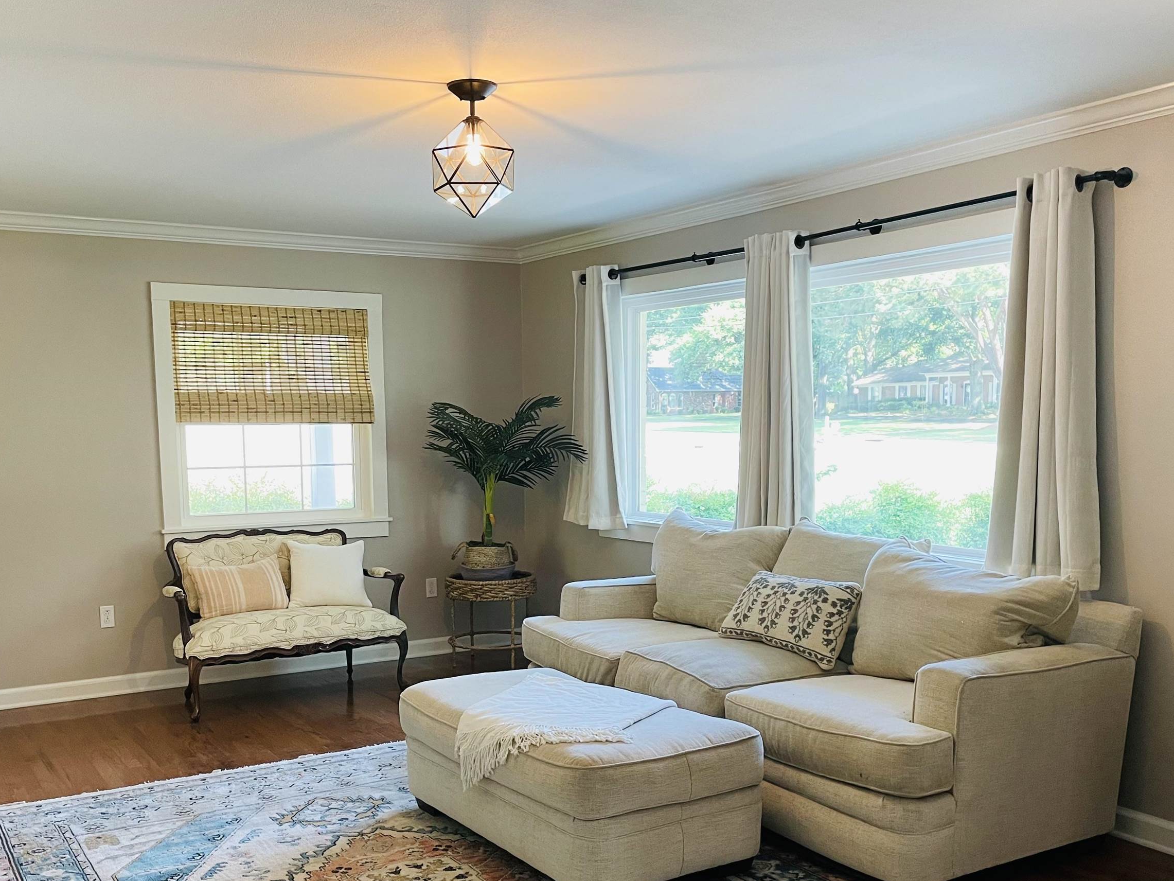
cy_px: 565
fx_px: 1187
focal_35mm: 35
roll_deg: +1.1
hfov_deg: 52.6
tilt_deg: -6.0
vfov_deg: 40.3
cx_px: 545
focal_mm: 4.2
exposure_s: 1/60
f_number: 1.6
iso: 125
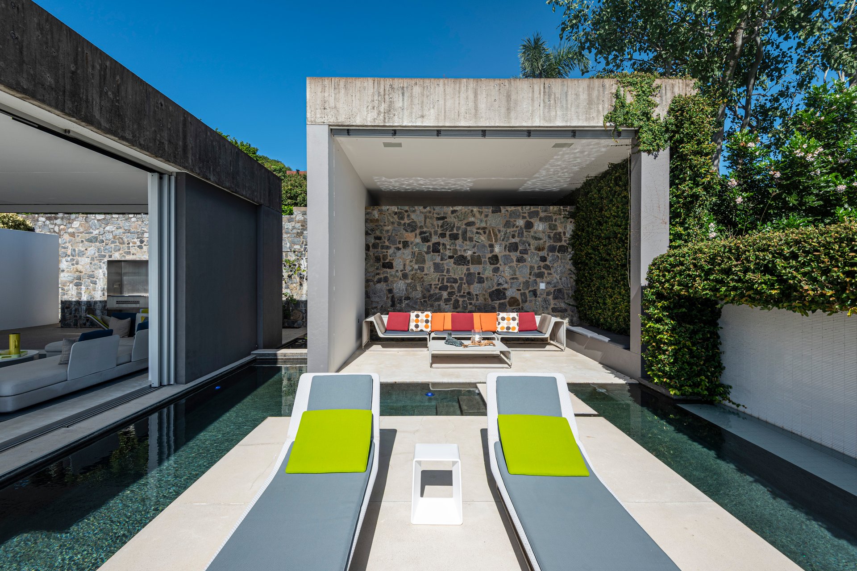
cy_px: 286
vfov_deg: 73.7
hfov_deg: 96.7
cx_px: 428
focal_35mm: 16
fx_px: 381
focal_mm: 16
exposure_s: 1/160
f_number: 10
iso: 100
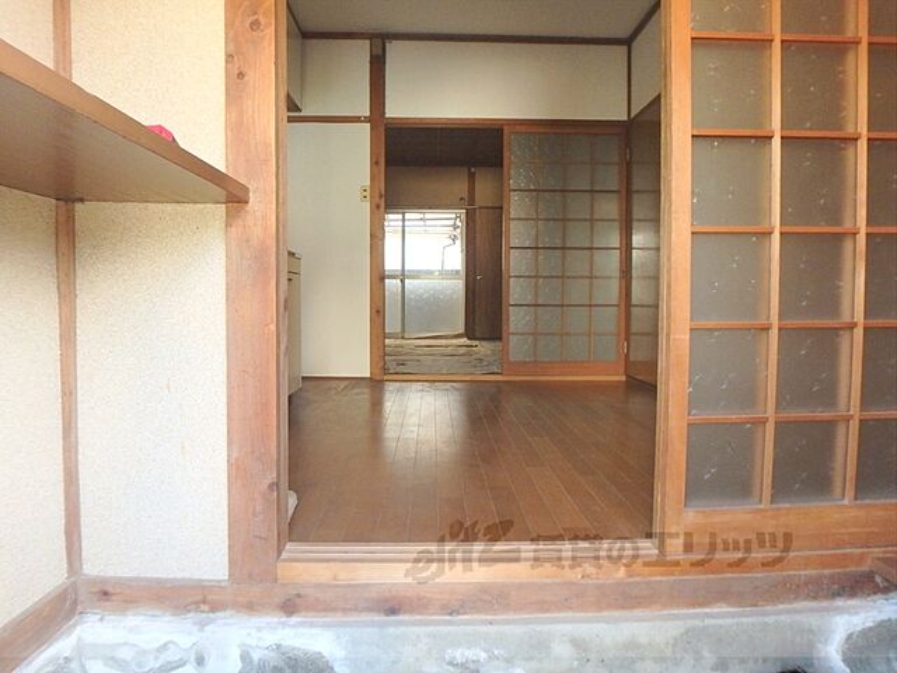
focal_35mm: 21
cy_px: 336
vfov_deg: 63.4
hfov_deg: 79.0
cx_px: 448
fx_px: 544
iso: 500
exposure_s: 1/30
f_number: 3.5
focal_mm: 3.7
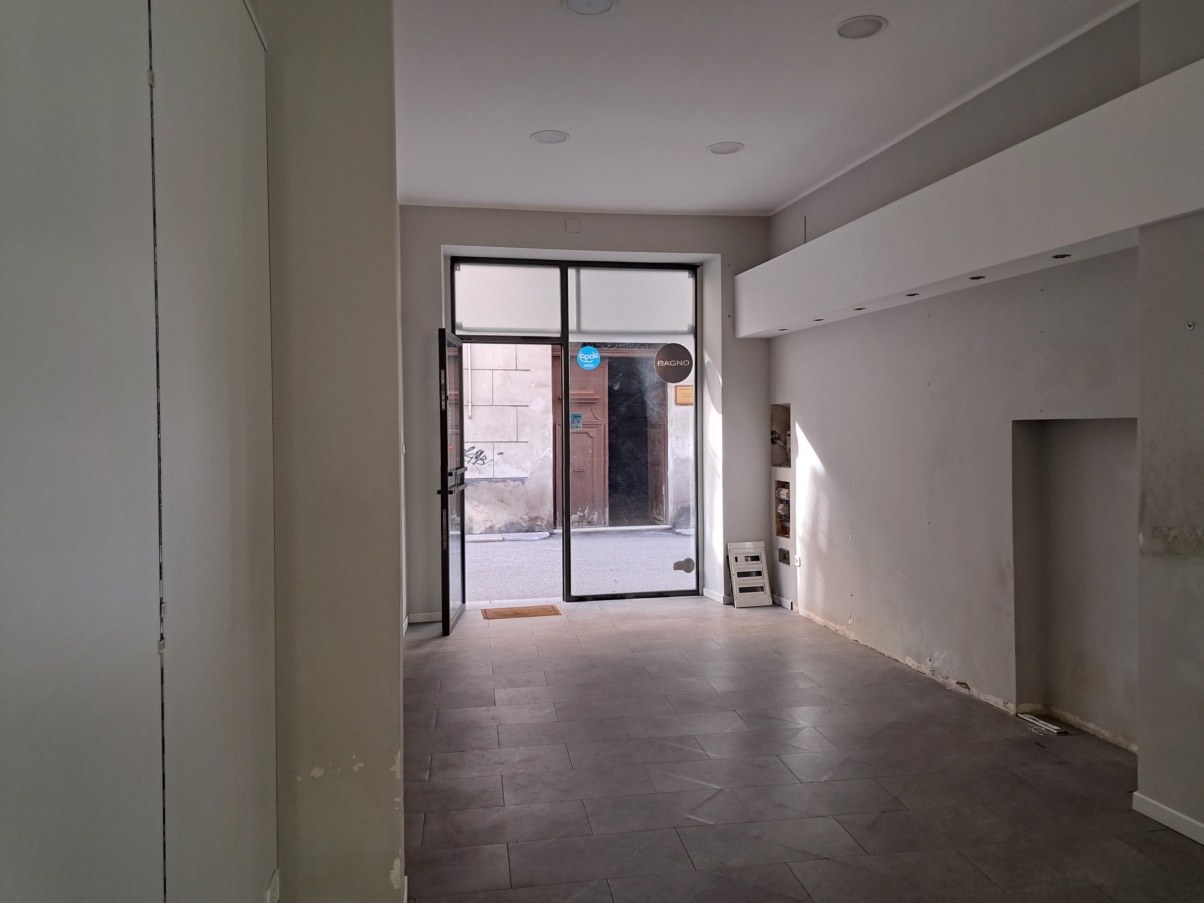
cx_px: 602
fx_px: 835
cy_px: 452
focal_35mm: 24
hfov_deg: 71.6
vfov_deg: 56.8
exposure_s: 1/50
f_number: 1.8
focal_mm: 5.23
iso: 100
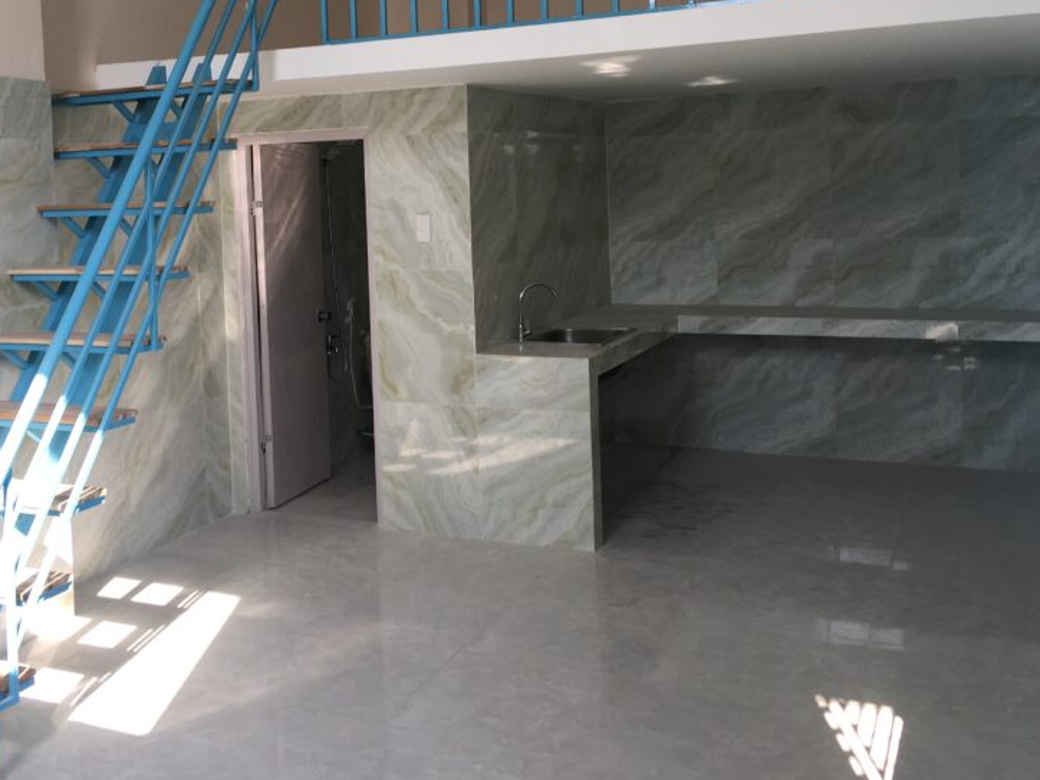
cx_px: 358
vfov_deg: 34.7
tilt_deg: -2.2
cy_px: 240
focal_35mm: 41
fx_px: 1232
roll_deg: +2.1
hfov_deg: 45.2
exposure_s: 1/103
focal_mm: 4.15
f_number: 2.2
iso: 25
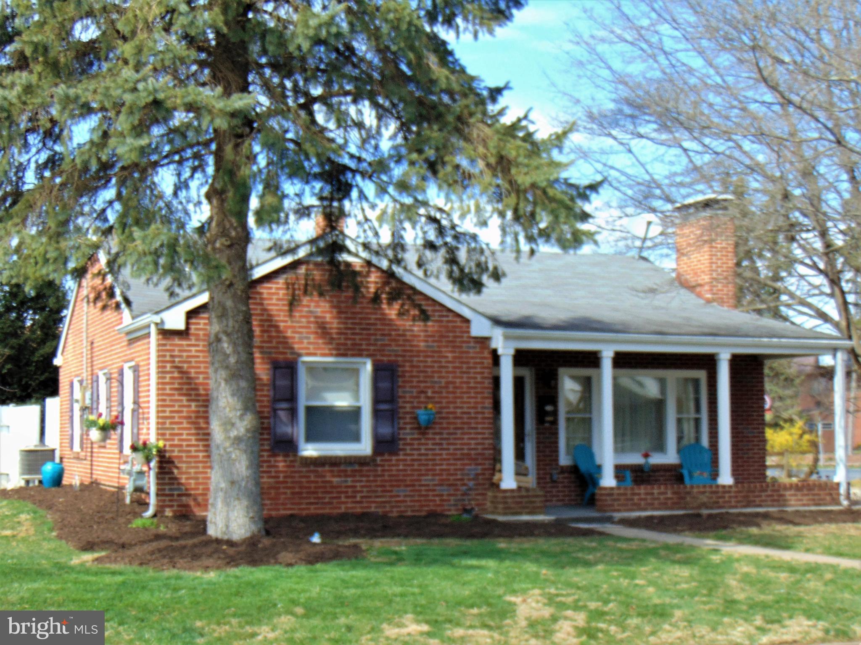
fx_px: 1243
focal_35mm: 50
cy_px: 322
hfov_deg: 38.2
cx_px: 430
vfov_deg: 29.1
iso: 80
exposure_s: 1/500
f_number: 3.5
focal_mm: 9
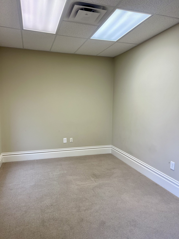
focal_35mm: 26
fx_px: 179
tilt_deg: -4.0
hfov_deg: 53.1
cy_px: 120
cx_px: 90
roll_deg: -0.7
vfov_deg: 67.3
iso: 80
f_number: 1.5
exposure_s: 1/120
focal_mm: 5.7
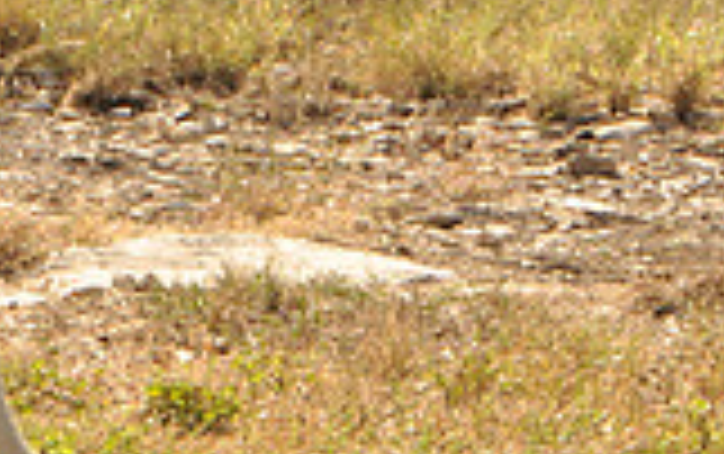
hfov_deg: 4.0
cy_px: 627
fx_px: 10307
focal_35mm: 522
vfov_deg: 2.5
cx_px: 13
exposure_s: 1/200
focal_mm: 95
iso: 200
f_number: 13
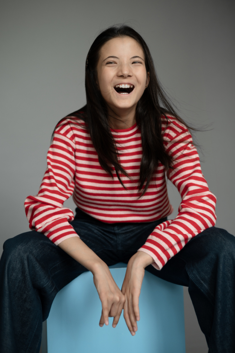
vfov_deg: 39.6
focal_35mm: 50
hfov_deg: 27.0
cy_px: 176
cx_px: 118
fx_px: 490
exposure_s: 1/500
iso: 400
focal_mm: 50
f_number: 2.2
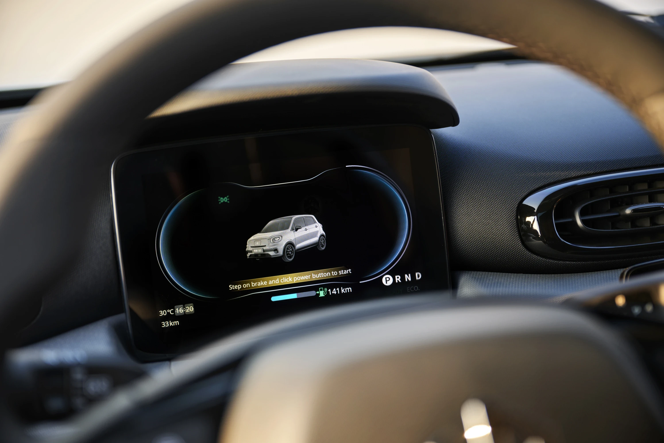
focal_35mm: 46
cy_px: 222
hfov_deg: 42.7
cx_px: 332
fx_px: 848
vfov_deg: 29.2
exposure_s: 1/100
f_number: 2.8
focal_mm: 46
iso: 100
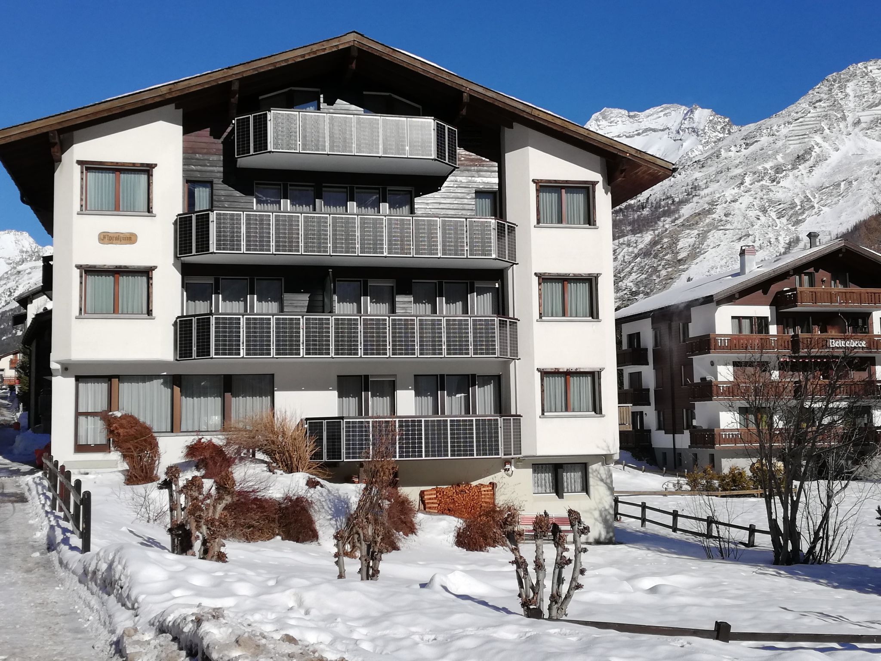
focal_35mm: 42
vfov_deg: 34.3
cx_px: 440
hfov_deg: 44.8
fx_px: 1069
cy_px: 330
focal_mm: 3.81
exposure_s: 1/2070
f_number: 2.2
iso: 50
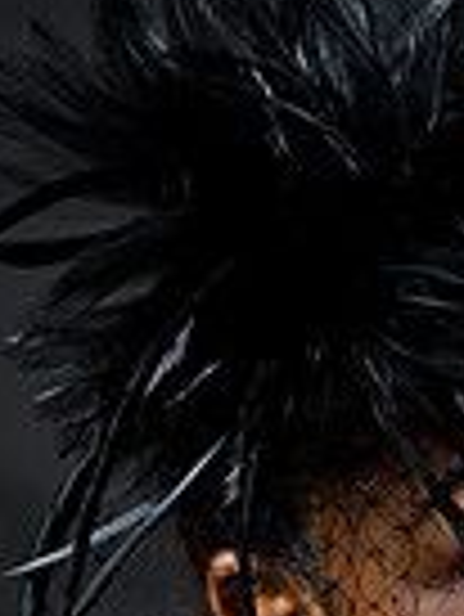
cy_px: 580
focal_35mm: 629
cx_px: 547
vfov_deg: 3.1
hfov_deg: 2.4
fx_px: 11224
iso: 320
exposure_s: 1/125
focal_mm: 200
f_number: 5.6
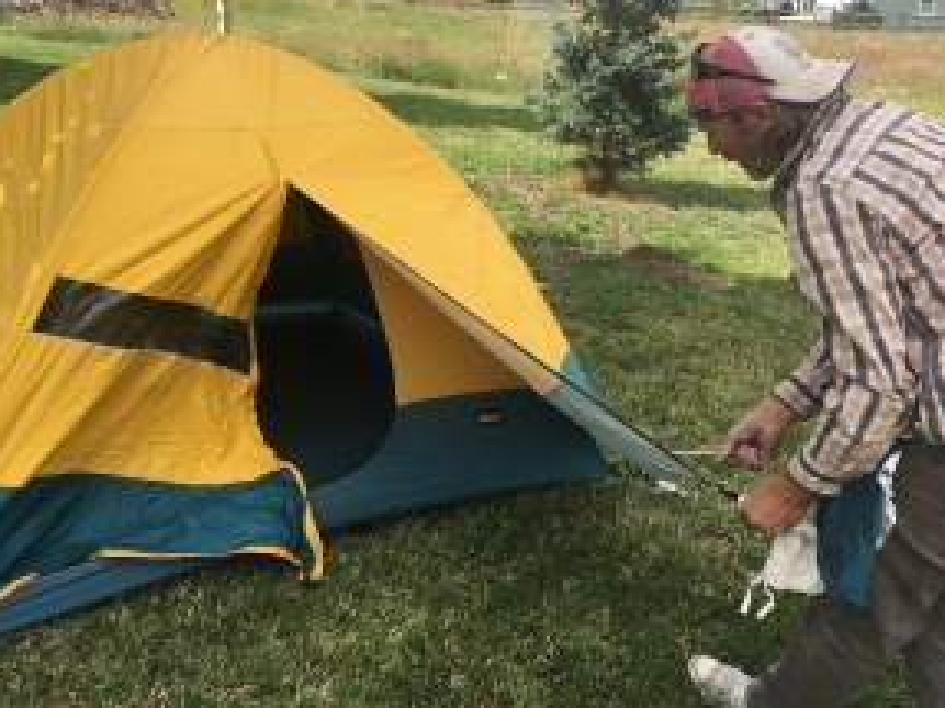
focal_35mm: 37
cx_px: 382
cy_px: 293
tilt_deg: -17.4
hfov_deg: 49.9
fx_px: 1010
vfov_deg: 38.5
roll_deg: -1.2
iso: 25
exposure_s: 1/663
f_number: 2.2
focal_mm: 4.15
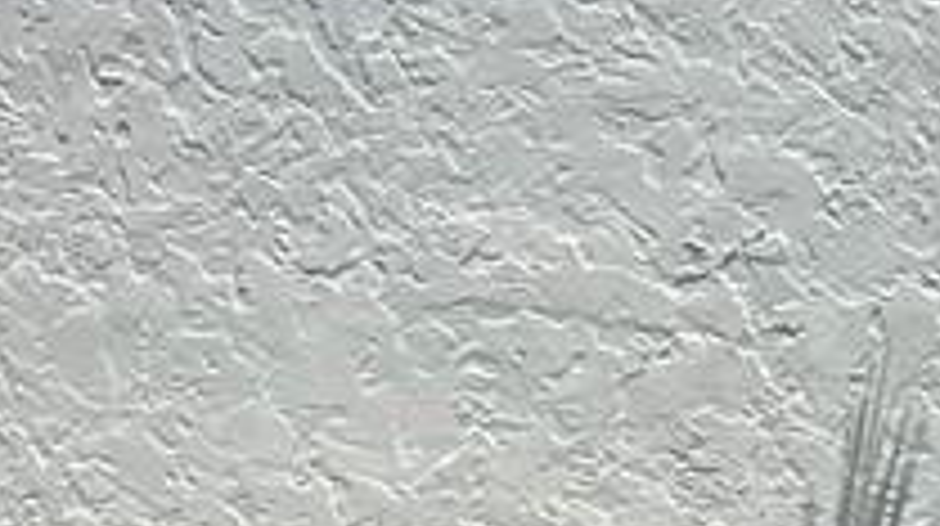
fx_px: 5403
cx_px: 2541
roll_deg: -3.4
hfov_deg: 8.7
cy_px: 769
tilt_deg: -3.8
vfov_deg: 5.5
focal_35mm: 217
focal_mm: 4.2
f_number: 1.6
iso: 32
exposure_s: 1/2451
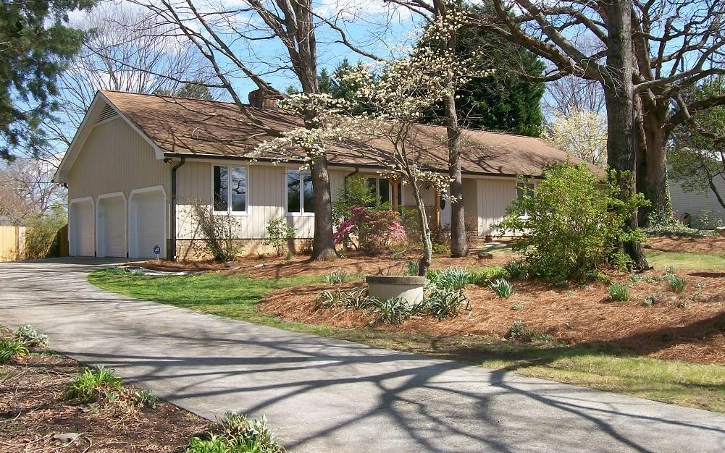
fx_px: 771
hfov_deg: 50.4
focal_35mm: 39
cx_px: 365
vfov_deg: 32.8
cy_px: 203
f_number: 4.8
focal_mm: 6
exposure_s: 1/328
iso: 80
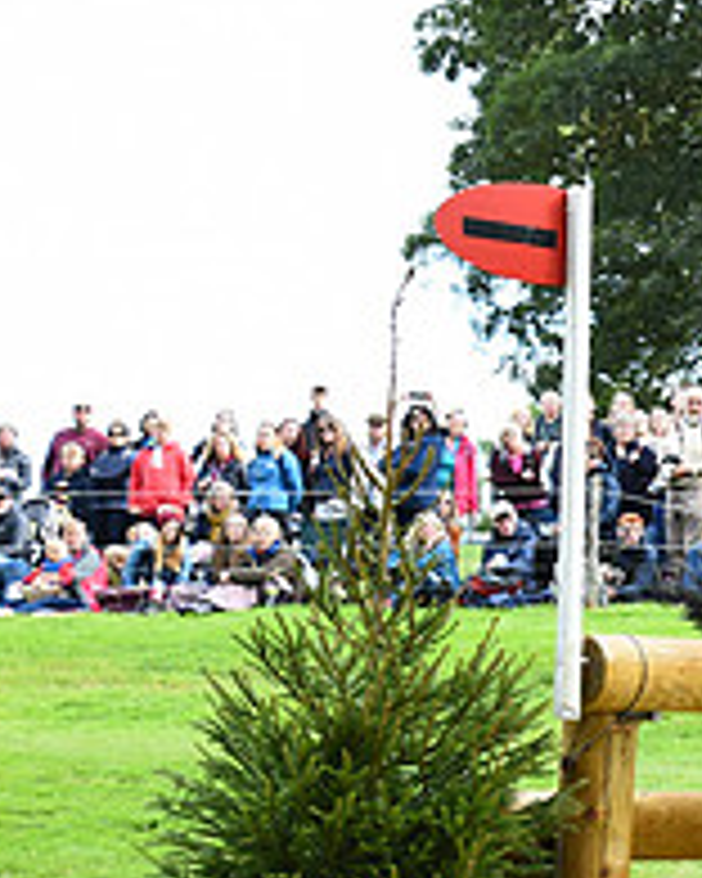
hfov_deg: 11.7
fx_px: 3194
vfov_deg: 15.6
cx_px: 1233
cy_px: 513
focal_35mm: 123
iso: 1100
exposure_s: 1/1250
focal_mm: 44
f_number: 4.2
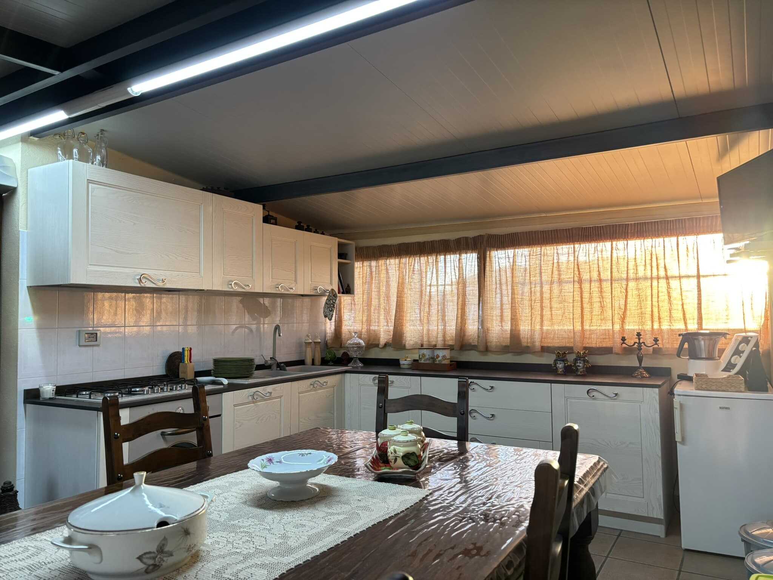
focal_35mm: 26
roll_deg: +0.9
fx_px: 581
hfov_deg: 67.3
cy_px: 290
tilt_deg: +2.9
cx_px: 386
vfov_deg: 53.1
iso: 125
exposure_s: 1/100
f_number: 1.6
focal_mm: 5.96
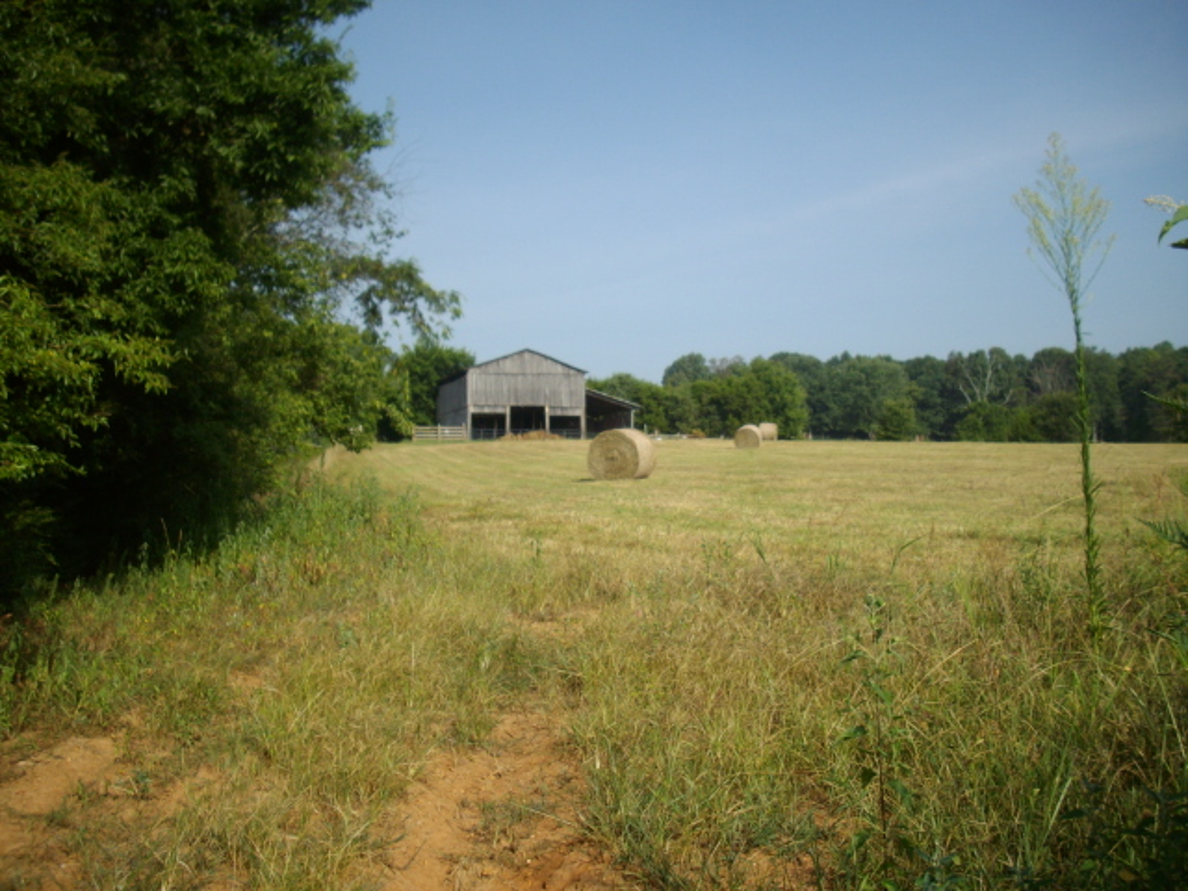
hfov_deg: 50.1
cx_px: 594
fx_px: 1270
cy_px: 446
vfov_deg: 38.7
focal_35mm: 37
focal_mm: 6.2
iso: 80
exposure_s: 1/320
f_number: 5.6
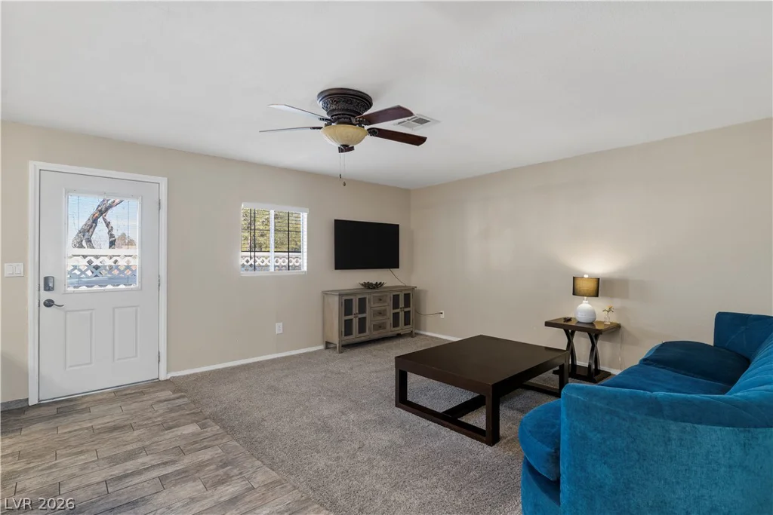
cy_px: 258
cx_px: 386
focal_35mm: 17
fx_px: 365
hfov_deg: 93.3
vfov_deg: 70.5
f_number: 8
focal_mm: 17
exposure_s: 1/6
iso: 800
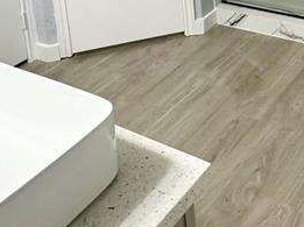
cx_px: 296
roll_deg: +3.0
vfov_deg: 21.4
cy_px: -130
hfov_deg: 32.5
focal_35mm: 55
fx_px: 482
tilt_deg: -9.5
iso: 320
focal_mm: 2.22
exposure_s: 1/120
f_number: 2.2
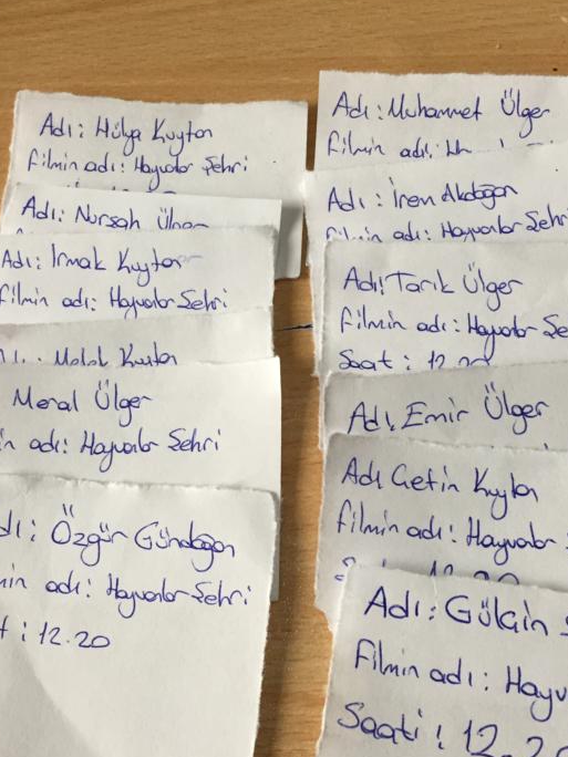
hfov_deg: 36.8
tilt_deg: -69.0
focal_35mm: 39
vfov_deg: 47.8
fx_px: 853
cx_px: 311
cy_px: 424
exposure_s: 1/33
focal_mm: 4.15
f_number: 2.2
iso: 80
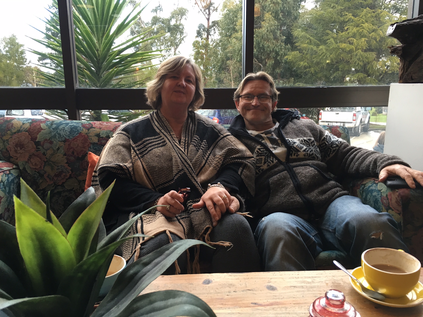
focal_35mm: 29
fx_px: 354
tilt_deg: -12.2
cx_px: 212
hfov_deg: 61.7
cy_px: 158
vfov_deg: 48.2
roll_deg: +1.1
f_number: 2.2
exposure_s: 1/33
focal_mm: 4.15
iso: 50
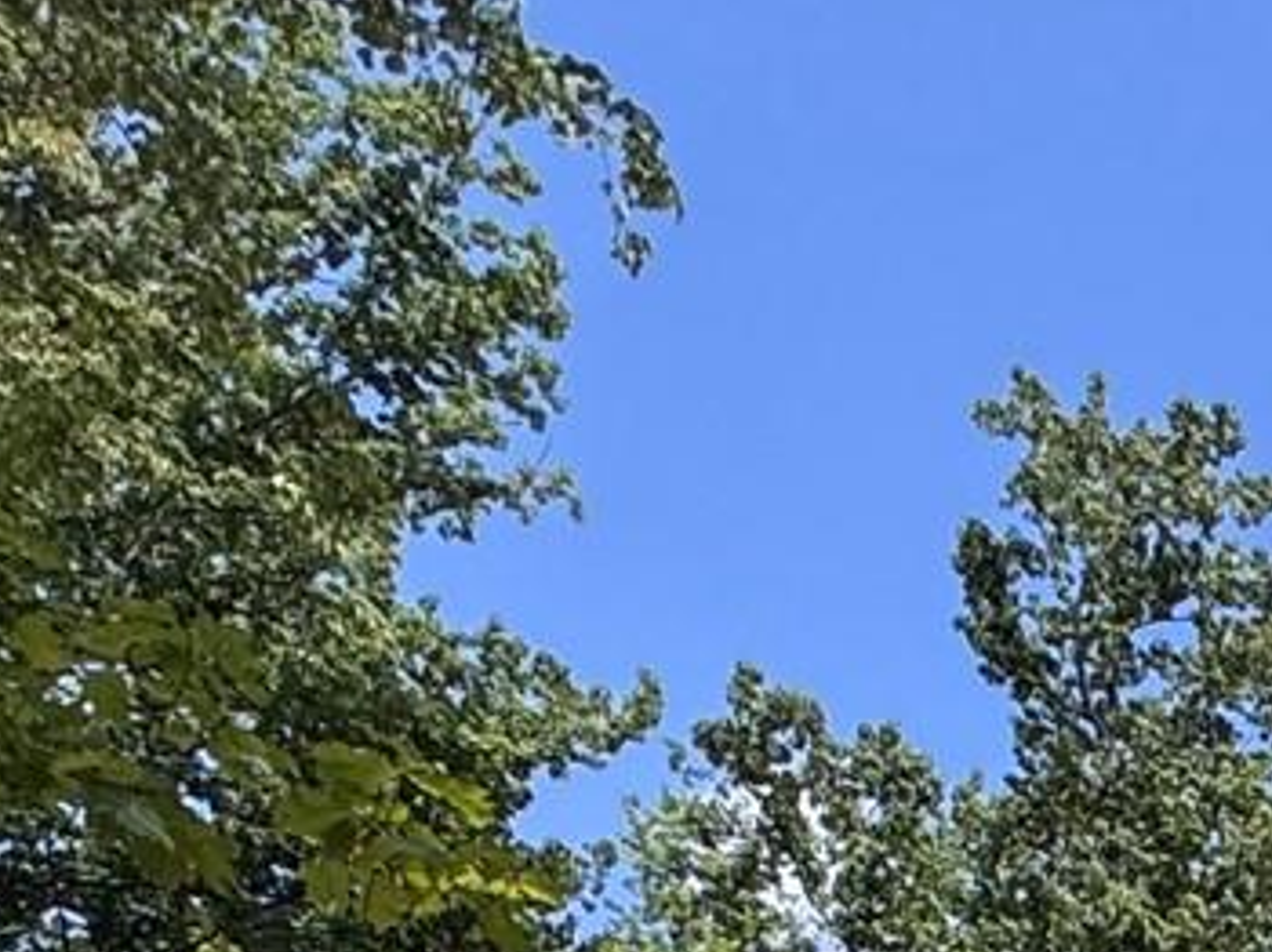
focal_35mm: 82
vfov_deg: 14.6
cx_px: 2268
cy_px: 1940
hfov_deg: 18.7
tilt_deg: +2.7
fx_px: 3011
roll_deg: -0.7
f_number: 2.2
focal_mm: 2.22
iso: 50
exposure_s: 1/2028
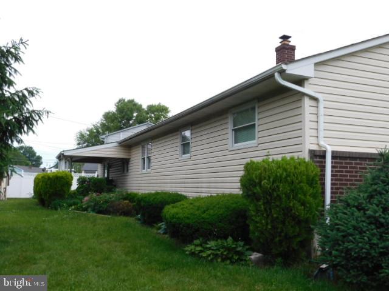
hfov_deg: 51.4
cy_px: 146
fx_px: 405
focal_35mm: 36
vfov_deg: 39.7
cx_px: 194
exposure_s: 1/640
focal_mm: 6.3
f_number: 3.5
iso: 125
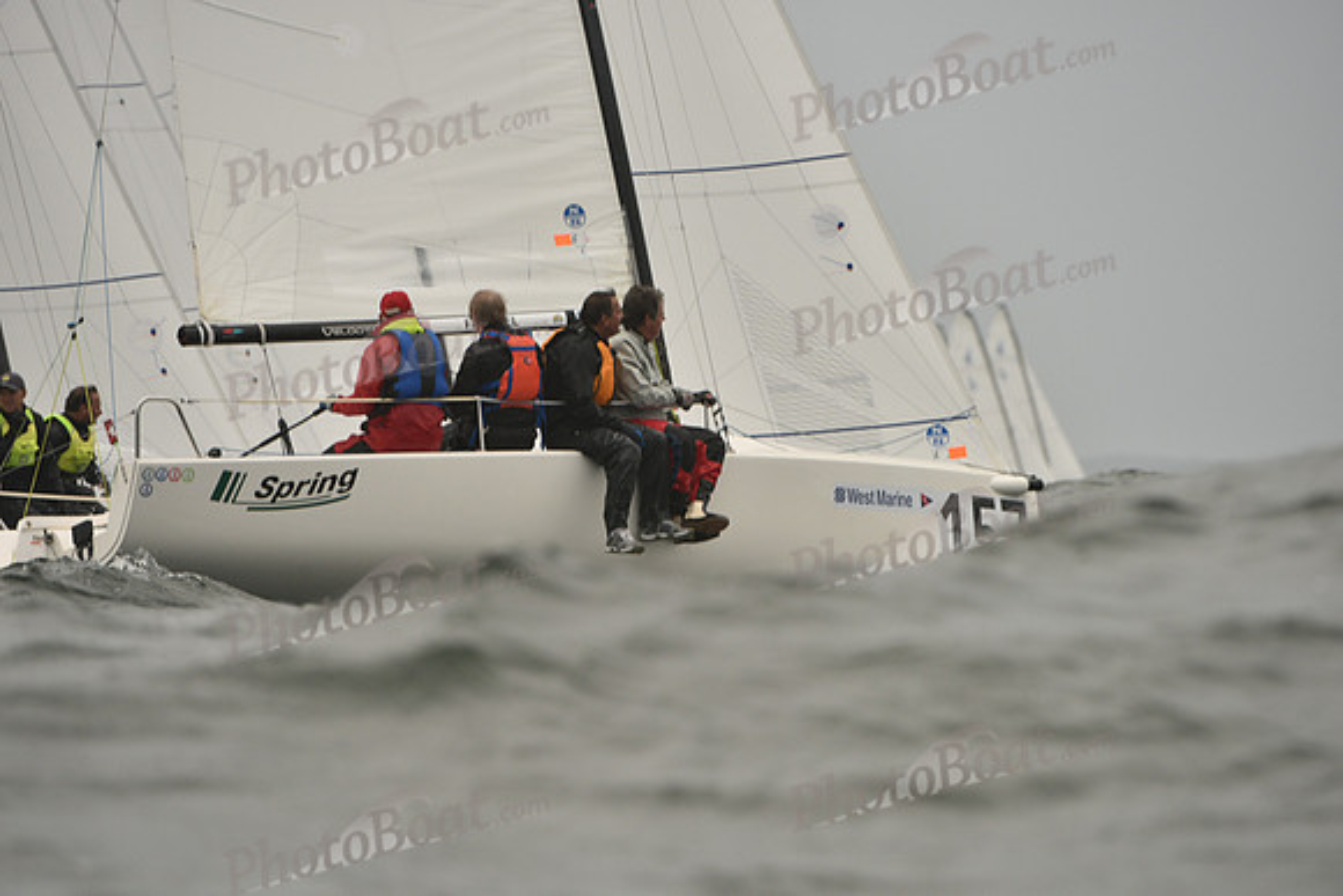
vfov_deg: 3.4
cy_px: 448
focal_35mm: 400
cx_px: 672
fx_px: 14925
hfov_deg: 5.2
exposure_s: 1/1250
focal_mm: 400
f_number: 6.3
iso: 400
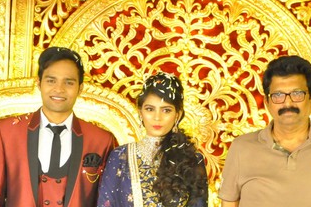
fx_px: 1804
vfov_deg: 6.5
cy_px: 216
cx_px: 159
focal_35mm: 209
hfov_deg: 9.9
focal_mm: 62
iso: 2500
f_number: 5.6
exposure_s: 1/125
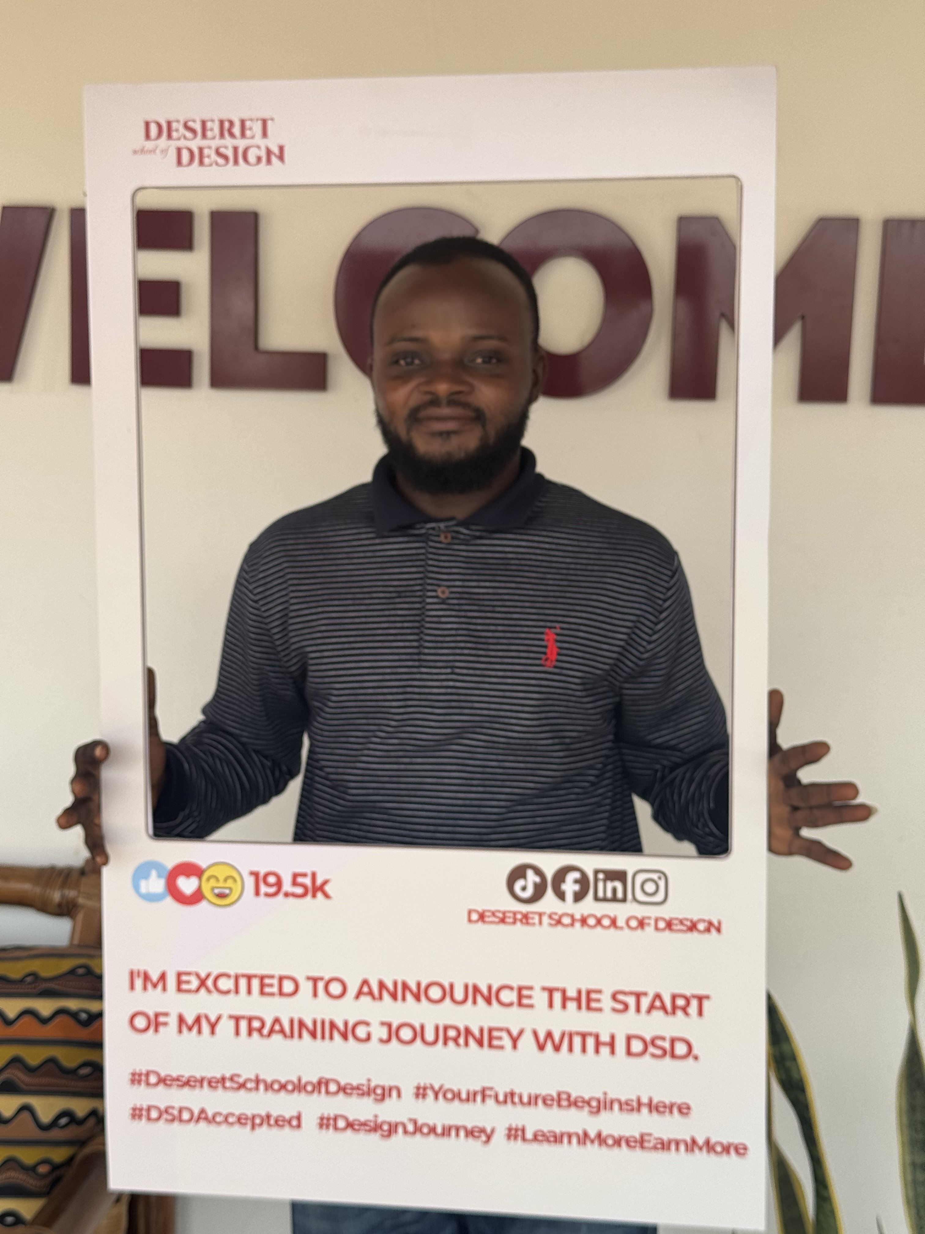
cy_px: 617
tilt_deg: -5.1
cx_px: 462
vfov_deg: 39.7
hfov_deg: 30.3
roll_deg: -1.8
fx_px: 1710
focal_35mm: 48
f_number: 1.78
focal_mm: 6.76
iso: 64
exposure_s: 1/707
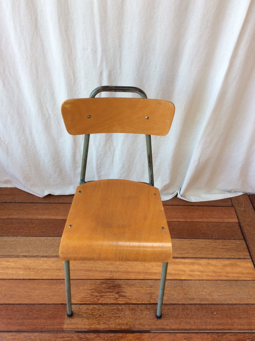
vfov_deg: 56.9
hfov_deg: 44.1
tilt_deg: -44.4
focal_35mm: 32
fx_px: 315
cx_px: 128
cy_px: 170
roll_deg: -1.3
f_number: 2.4
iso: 40
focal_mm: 3.3
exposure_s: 1/33
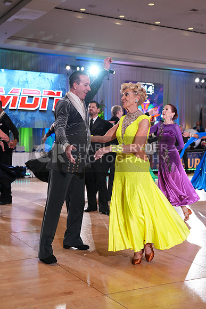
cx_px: 103
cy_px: 154
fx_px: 395
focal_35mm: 46
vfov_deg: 42.7
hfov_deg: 29.3
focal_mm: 46
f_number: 4
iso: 2000
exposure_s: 1/400
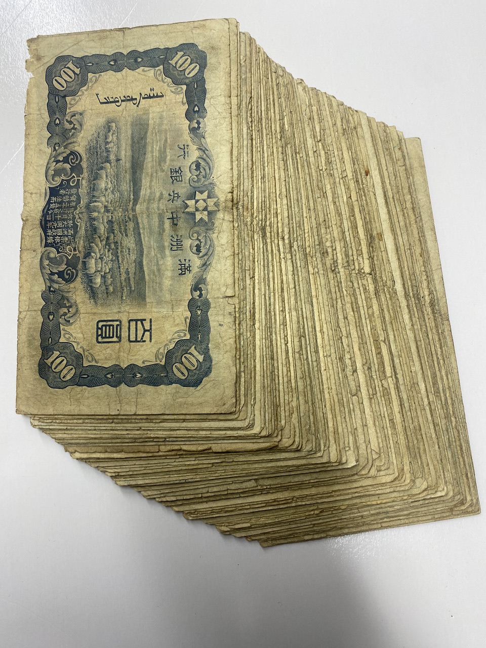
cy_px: 324
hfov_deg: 53.1
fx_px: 487
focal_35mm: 26
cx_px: 243
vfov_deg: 67.3
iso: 40
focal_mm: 4.25
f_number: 1.8
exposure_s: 1/100
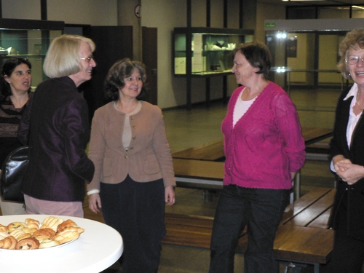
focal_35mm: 70
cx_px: 182
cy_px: 136
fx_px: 736
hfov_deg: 27.8
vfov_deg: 21.0
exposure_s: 1/60
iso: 400
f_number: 3.2
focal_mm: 11.6
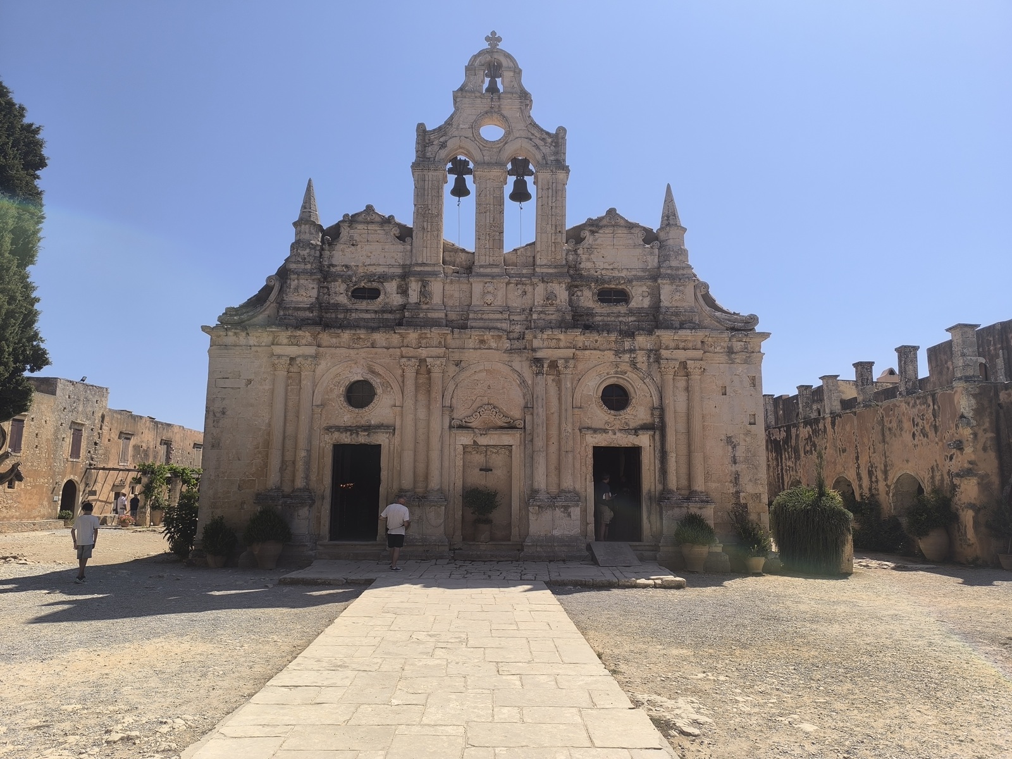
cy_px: 380
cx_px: 506
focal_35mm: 23
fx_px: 672
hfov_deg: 73.9
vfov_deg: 58.9
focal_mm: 6.14
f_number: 1.65
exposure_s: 1/1089
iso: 50
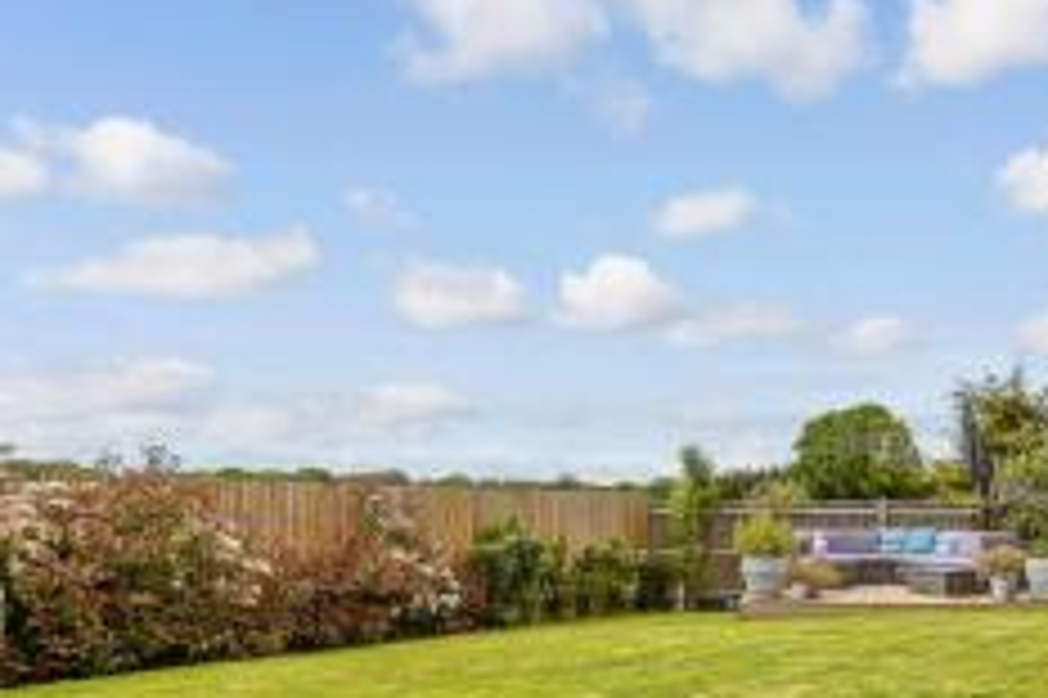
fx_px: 1484
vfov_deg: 26.1
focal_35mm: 51
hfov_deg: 37.4
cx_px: 855
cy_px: 529
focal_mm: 17
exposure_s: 1/400
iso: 160
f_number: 8
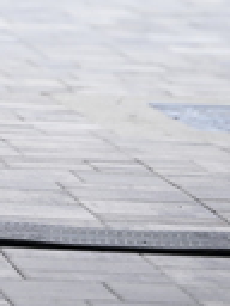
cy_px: -328
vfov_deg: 3.8
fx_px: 4571
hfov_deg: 2.9
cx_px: -169
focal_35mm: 516
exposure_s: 1/2000
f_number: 2.8
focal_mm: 125
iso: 640
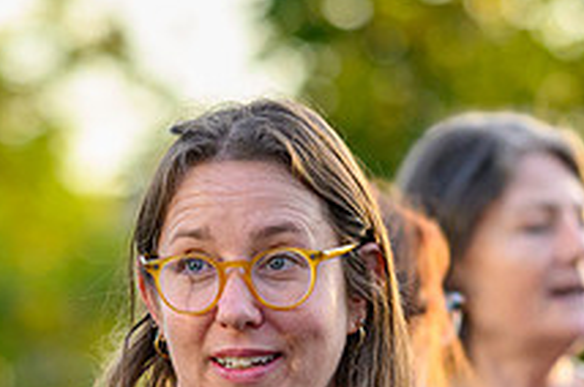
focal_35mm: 347
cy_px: 447
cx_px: 183
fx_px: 5621
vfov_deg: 3.9
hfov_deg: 5.9
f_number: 1.8
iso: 1600
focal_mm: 85
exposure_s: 1/4000
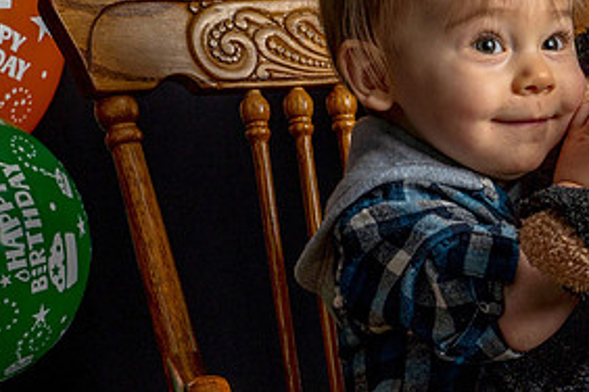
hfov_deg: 26.9
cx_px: 558
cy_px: 185
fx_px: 1178
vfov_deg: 18.9
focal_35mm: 72
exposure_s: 1/160
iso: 100
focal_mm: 35
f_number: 7.1
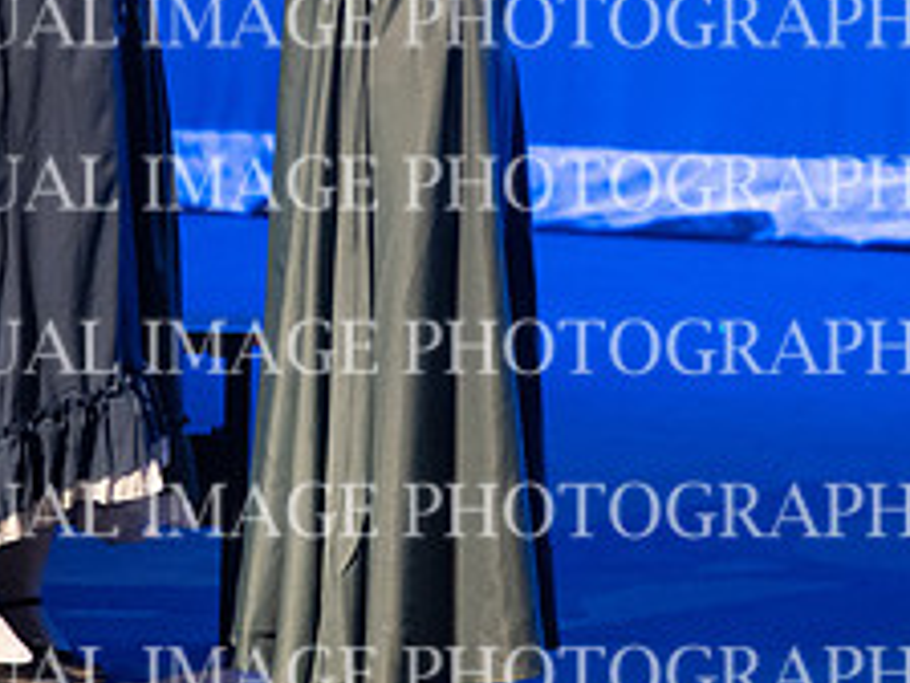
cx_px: 382
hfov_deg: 1.9
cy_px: 102
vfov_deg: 1.4
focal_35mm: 1045
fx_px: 27471
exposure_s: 1/160
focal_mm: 420
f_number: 6.3
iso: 10000
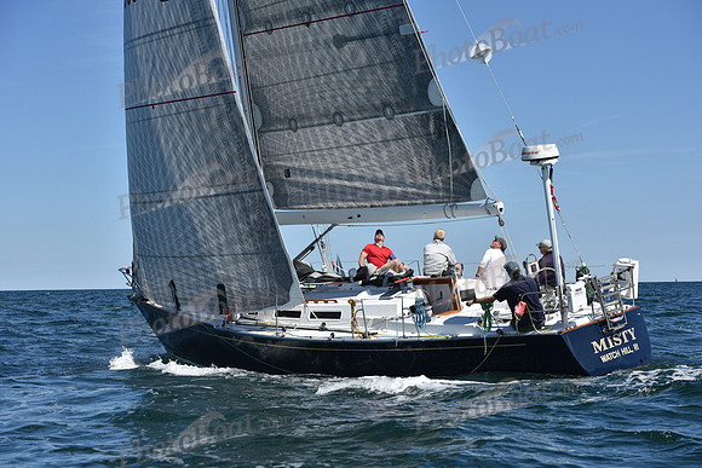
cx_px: 351
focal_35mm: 70
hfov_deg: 28.8
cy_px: 234
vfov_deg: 19.5
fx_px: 1365
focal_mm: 70
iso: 250
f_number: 7.1
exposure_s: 1/1600
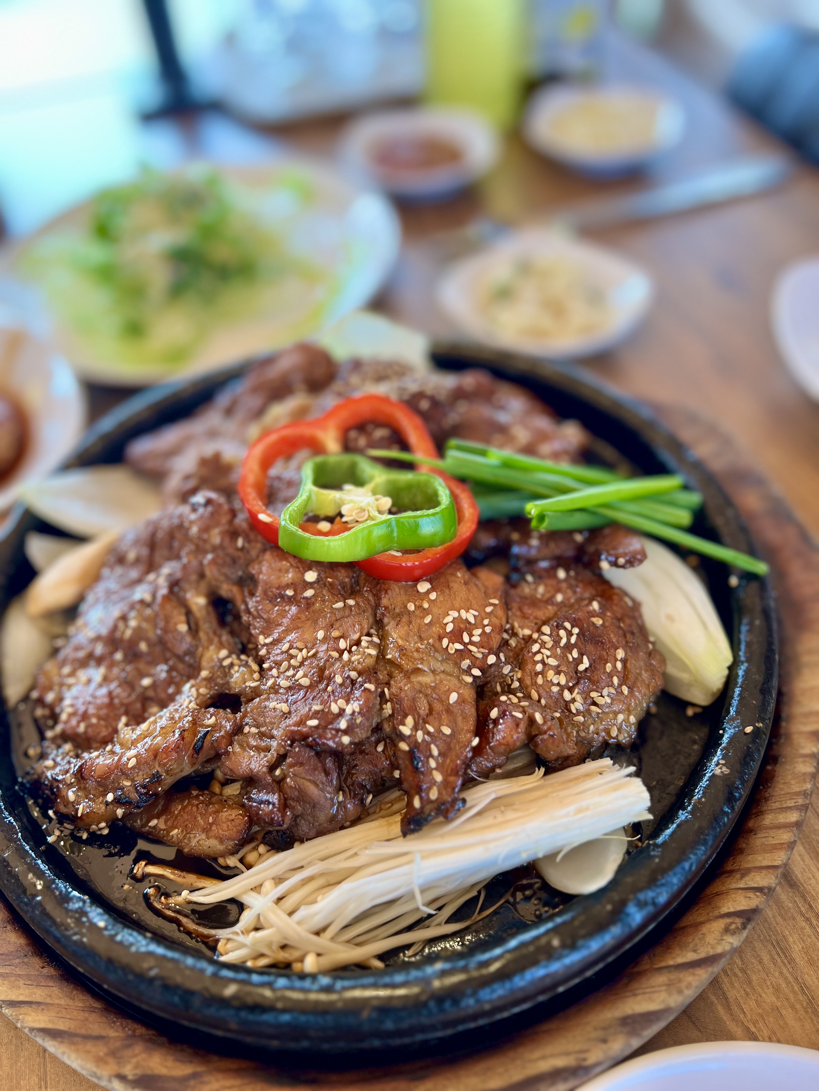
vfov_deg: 67.3
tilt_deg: -48.6
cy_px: 546
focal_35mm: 26
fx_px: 820
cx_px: 410
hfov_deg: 53.1
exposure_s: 1/210
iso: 40
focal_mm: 5.7
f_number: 1.5
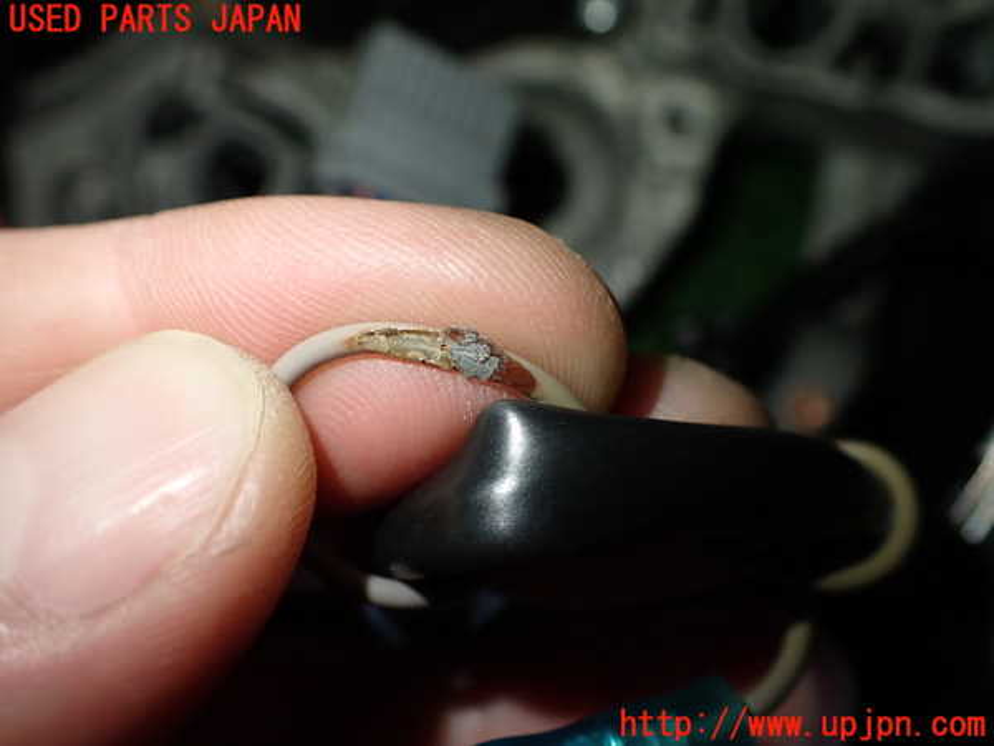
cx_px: 497
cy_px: 373
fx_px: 861
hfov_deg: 60.0
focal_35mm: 30
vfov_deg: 46.8
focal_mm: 5.4
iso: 200
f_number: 2.3
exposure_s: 1/125
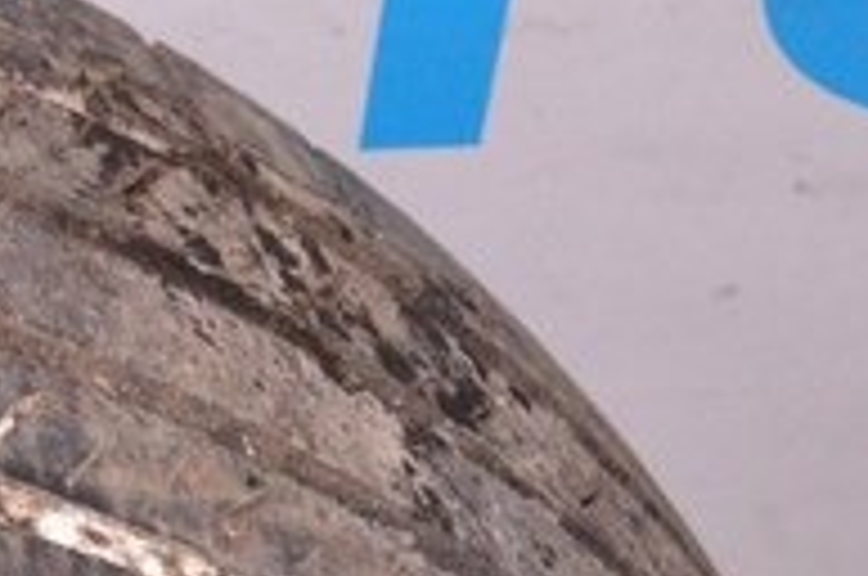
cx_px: -769
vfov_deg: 7.2
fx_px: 4598
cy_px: 335
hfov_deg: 10.1
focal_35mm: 191
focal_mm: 24
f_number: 8
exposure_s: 1/200
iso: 1600
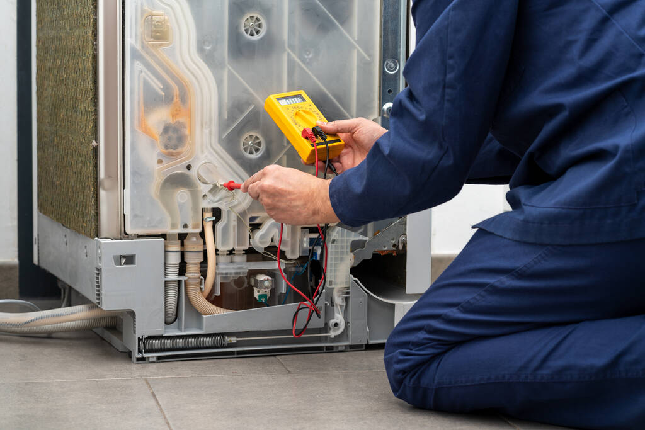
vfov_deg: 16.1
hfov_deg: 23.9
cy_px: 215
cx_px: 322
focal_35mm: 85
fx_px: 1523
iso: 200
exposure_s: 1/160
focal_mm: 85
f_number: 5.6
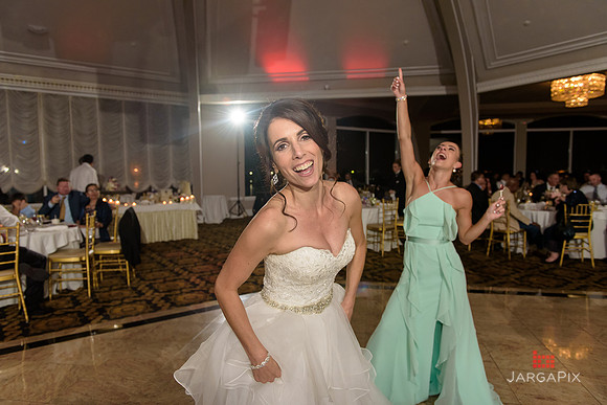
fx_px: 405
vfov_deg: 53.2
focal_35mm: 24
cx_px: 304
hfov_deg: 73.7
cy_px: 202
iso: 2000
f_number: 3.2
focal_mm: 24
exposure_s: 1/125
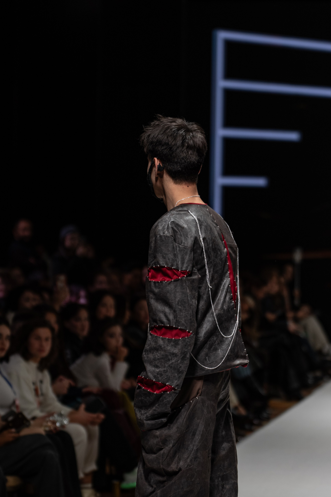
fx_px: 2331
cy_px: 280
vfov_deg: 12.2
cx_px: 184
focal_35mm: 169
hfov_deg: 8.1
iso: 200
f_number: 2.8
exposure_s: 1/400
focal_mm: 97.1
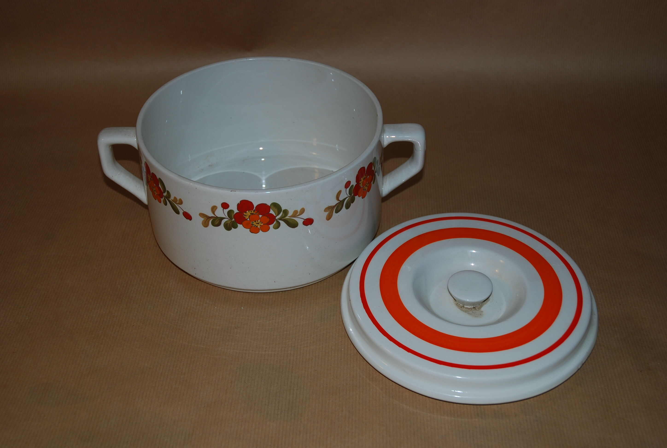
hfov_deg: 38.8
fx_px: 947
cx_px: 334
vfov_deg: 26.6
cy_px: 224
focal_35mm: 51
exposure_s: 1/125
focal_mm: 34
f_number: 4.2
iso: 100
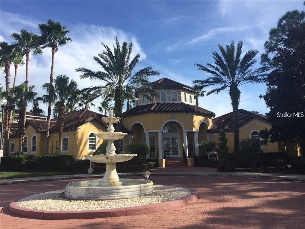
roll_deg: +1.4
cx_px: 152
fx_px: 256
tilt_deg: +9.6
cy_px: 114
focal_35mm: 29
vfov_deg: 48.2
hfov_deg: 61.7
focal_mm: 4.15
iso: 32
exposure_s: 1/1582
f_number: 2.2
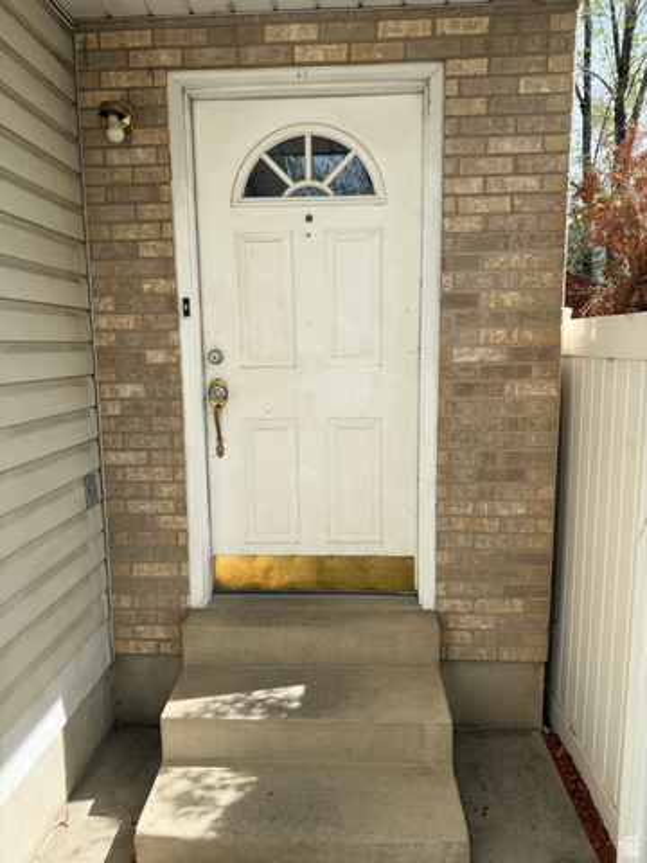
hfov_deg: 56.8
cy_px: 432
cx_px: 324
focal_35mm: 24
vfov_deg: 71.6
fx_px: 598
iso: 80
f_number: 1.78
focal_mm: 6.76
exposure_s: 1/2053
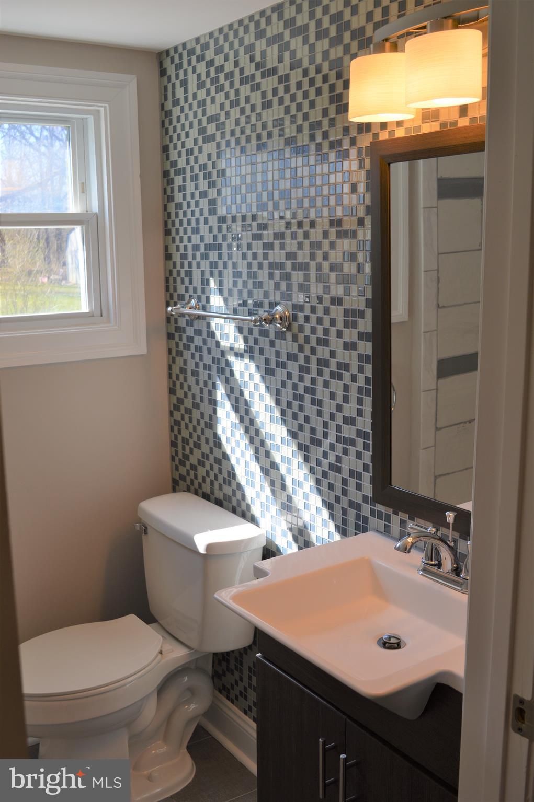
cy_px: 401
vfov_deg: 53.2
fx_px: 802
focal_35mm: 36
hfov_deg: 36.8
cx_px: 267
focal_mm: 24
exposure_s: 1/125
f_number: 5.6
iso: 110
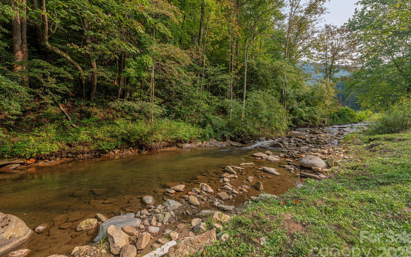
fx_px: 168
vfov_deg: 74.8
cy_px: 126
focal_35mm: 15
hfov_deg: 101.4
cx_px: 214
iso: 320
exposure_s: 1/800
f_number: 7.1
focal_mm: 14
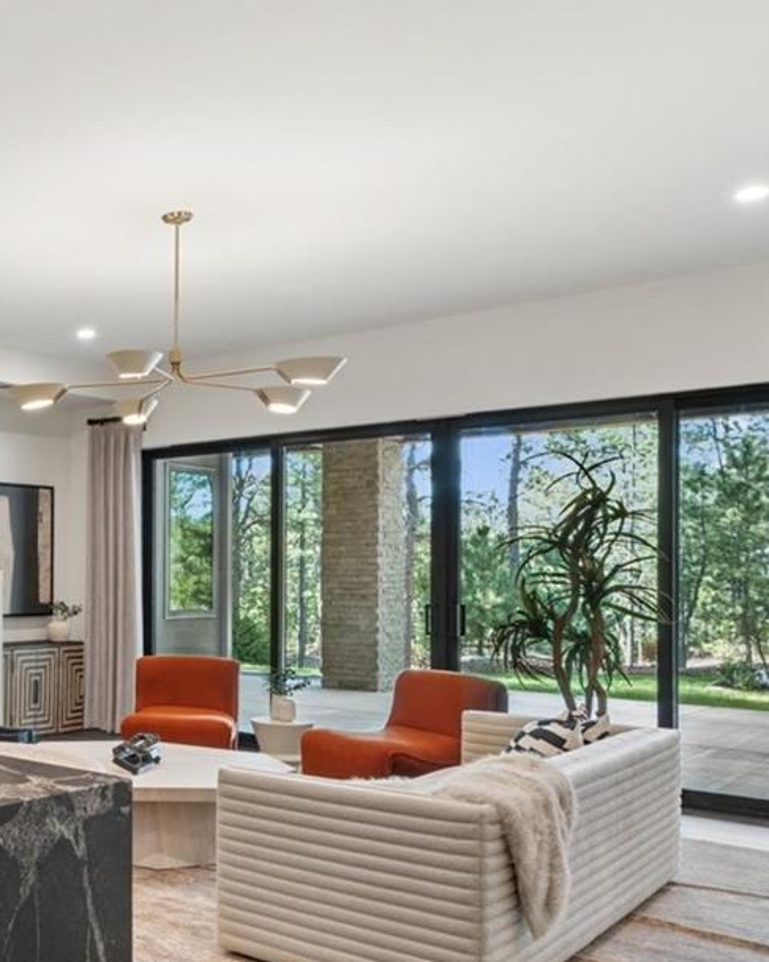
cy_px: 577
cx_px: -159
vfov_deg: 48.8
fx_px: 1053
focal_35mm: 37
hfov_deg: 32.8
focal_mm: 15
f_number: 11
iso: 100
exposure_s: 1
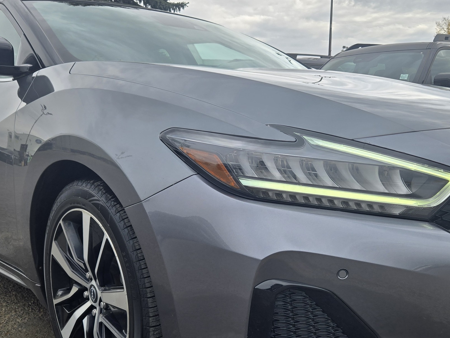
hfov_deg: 45.6
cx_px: 264
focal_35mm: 41
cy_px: 216
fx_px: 533
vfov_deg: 34.9
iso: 25
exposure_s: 1/1199
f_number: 1.8
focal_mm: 5.4
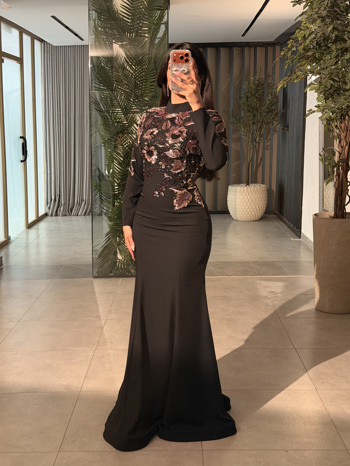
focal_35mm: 48
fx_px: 647
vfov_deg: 39.7
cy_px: 233
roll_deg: +1.6
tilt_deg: -19.9
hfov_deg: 30.3
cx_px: 175
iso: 250
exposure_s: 1/51
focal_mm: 6.76
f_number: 1.78
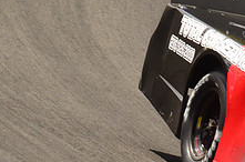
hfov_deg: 2.5
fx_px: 5524
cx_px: 418
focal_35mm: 814
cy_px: 154
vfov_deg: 1.7
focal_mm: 150
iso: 1000
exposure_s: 1/800
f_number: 14
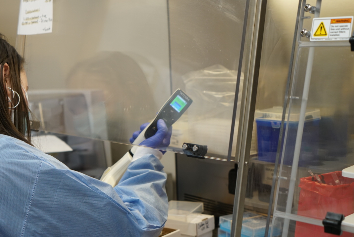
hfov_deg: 27.8
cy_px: 162
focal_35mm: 72
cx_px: 107
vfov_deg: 18.9
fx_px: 708
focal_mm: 47
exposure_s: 1/160
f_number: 4
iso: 800
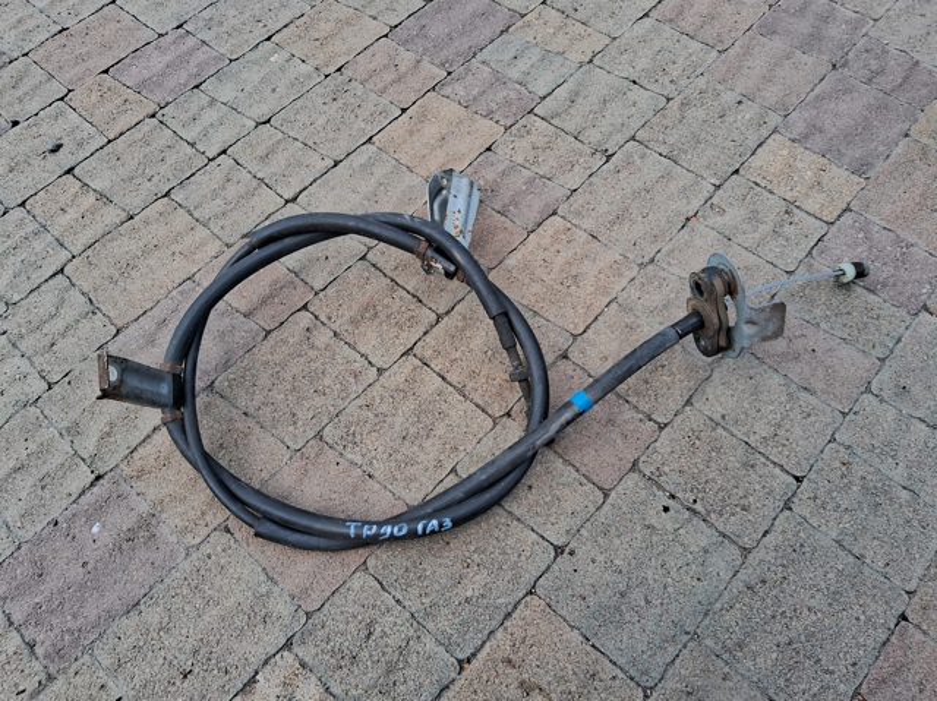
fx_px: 703
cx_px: 468
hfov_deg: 67.3
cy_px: 350
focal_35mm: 26
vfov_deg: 53.0
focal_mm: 3.98
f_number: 1.8
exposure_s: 1/141
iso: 25
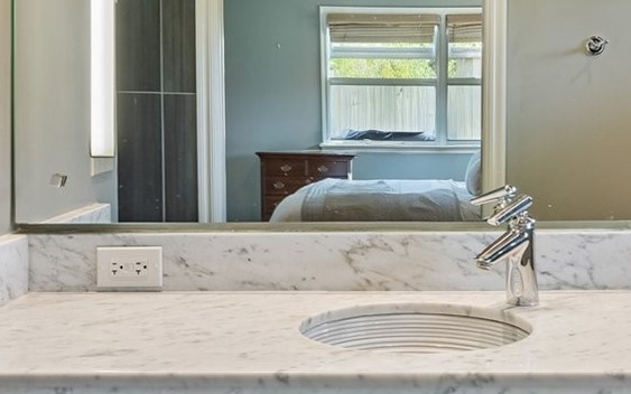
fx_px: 1015
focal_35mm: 59
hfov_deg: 34.4
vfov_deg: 21.9
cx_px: 397
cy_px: 135
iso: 200
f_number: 9
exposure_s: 1/15
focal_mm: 16
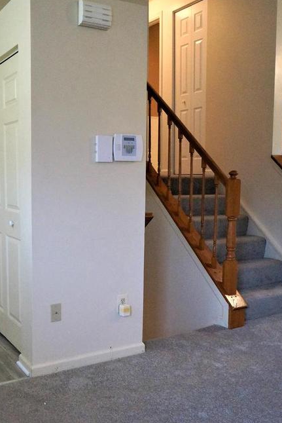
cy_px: 217
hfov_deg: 34.6
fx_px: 446
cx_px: 86
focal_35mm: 38
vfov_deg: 50.7
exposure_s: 1/160
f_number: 4
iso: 2000
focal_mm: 16
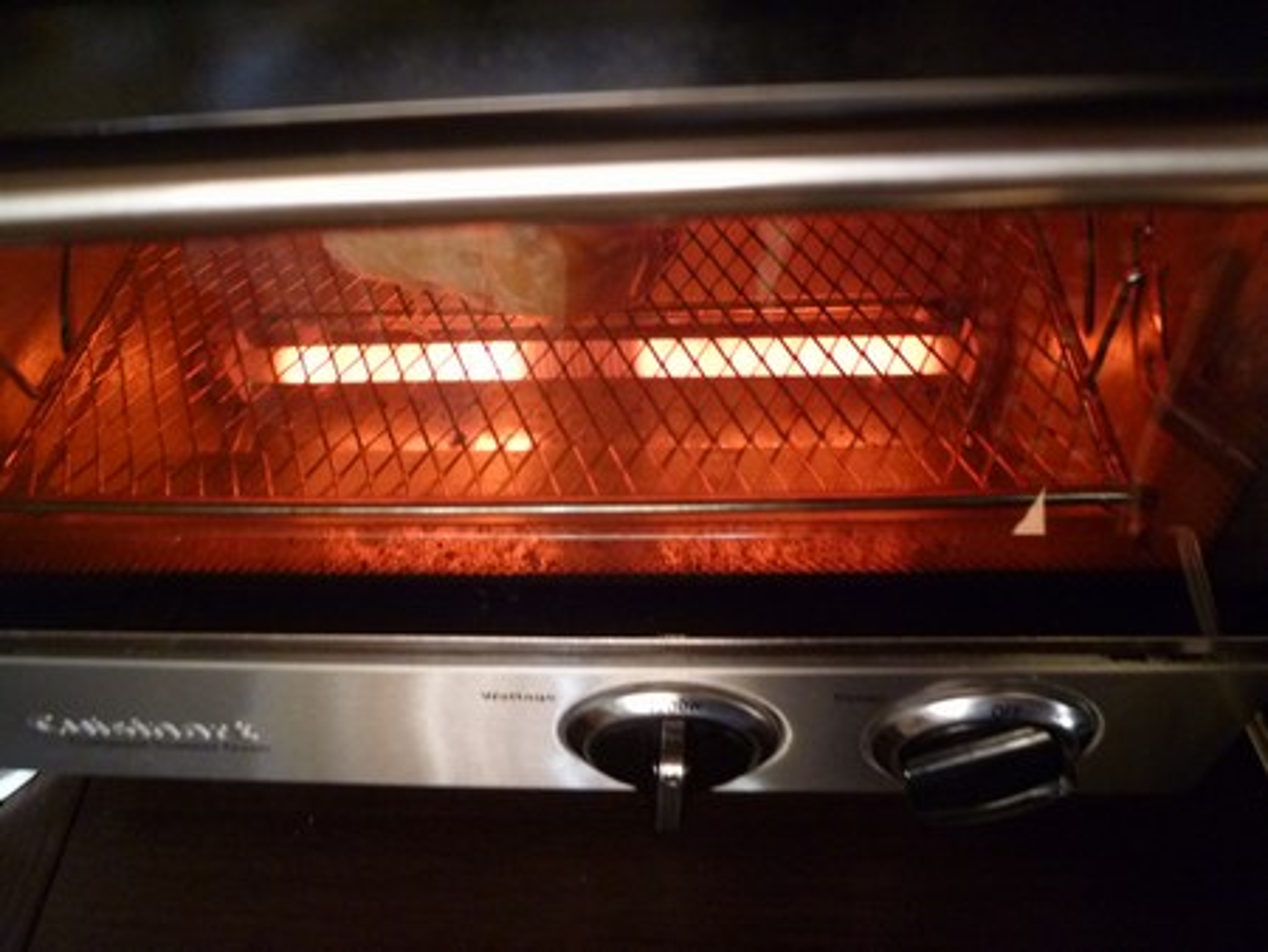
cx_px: 634
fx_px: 916
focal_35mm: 25
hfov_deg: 69.4
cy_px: 476
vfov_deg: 54.9
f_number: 2.8
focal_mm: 4.5
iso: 400
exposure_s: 1/6
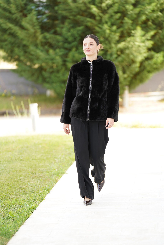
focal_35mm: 147
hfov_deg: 9.3
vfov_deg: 14.0
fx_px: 1004
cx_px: 82
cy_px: 122
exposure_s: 1/250
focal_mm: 147
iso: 250
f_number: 2.8
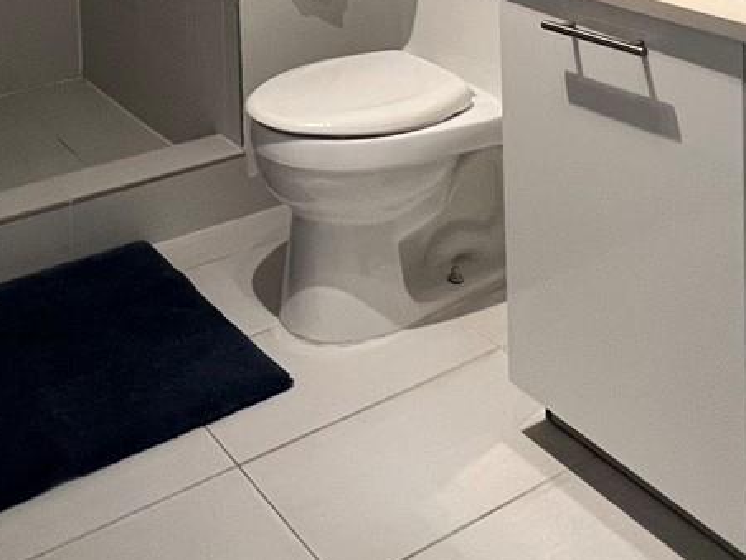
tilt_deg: -2.5
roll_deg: +2.9
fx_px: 991
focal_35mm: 46
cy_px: -236
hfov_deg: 40.5
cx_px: 226
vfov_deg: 25.4
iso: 250
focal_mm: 1.57
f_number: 1.8
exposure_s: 1/60
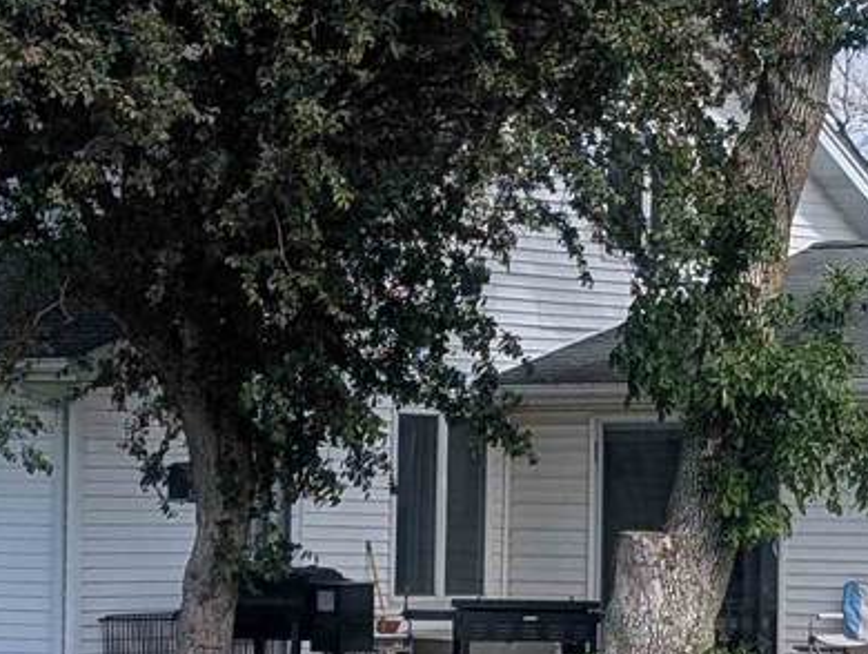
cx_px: 589
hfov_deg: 12.3
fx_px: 4019
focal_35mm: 160
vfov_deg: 9.3
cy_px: 525
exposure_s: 1/1041
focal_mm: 6.9
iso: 21
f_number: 1.68
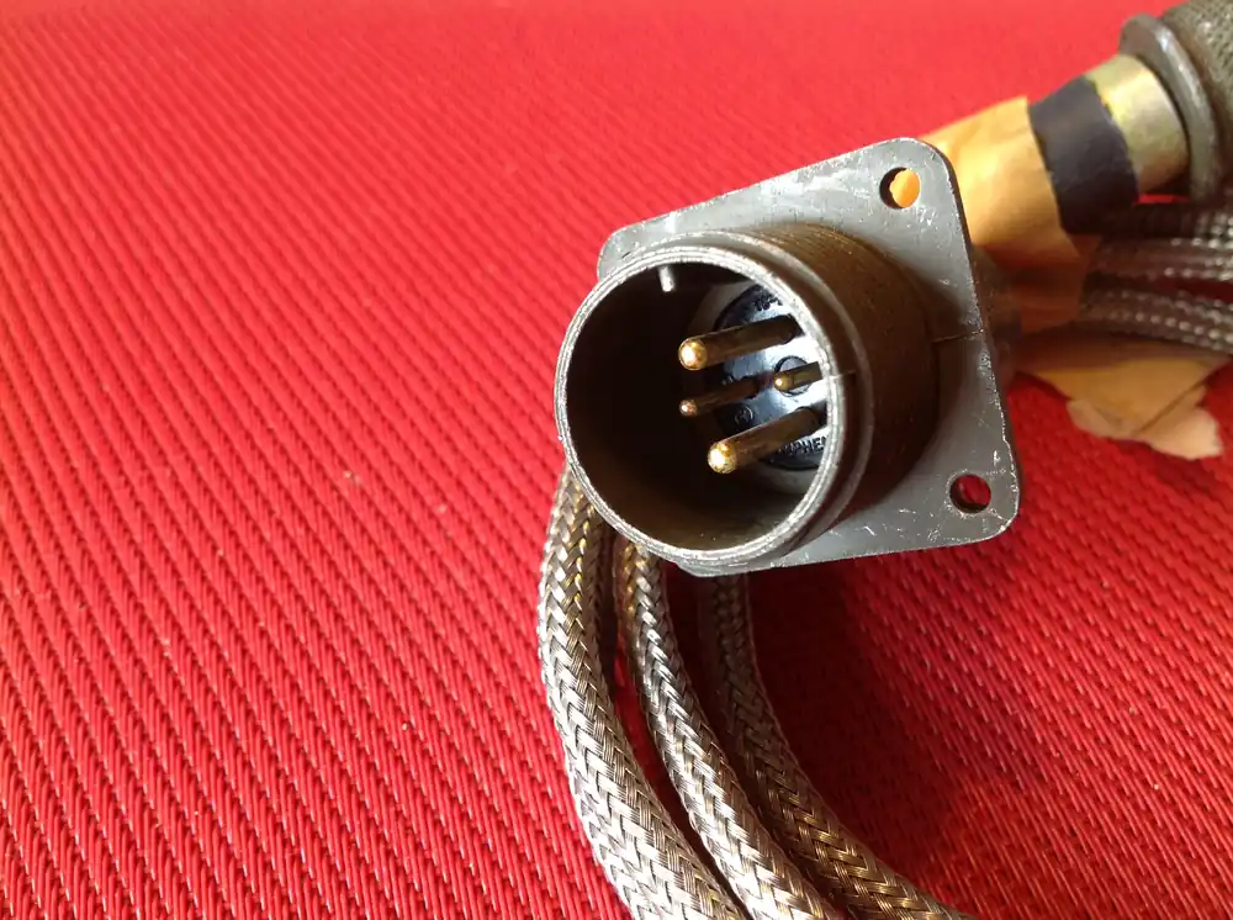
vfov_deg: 40.6
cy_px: 460
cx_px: 616
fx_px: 1244
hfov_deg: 52.7
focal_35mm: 35
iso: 50
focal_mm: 4.28
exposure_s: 1/17
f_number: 2.4
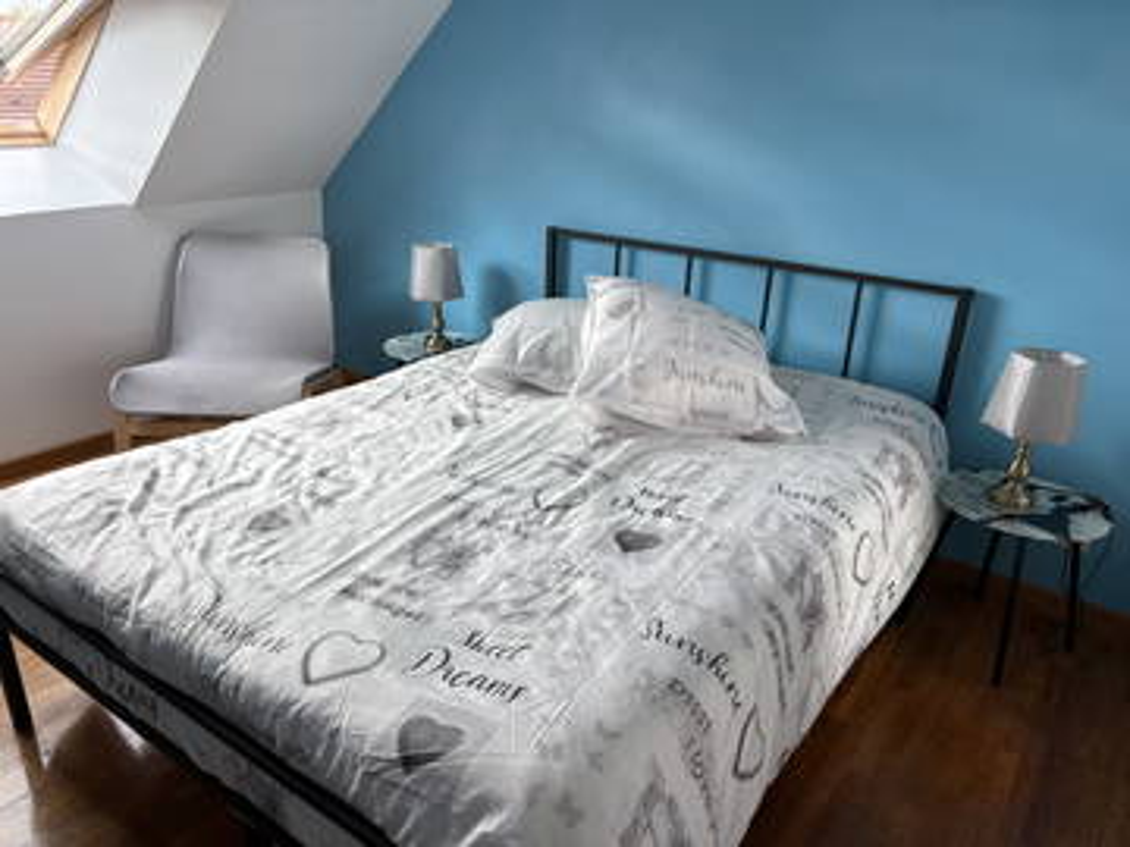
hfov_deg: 67.3
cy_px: 424
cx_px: 565
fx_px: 849
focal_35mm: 26
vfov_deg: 53.1
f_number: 1.6
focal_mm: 5.96
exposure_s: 1/122
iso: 40
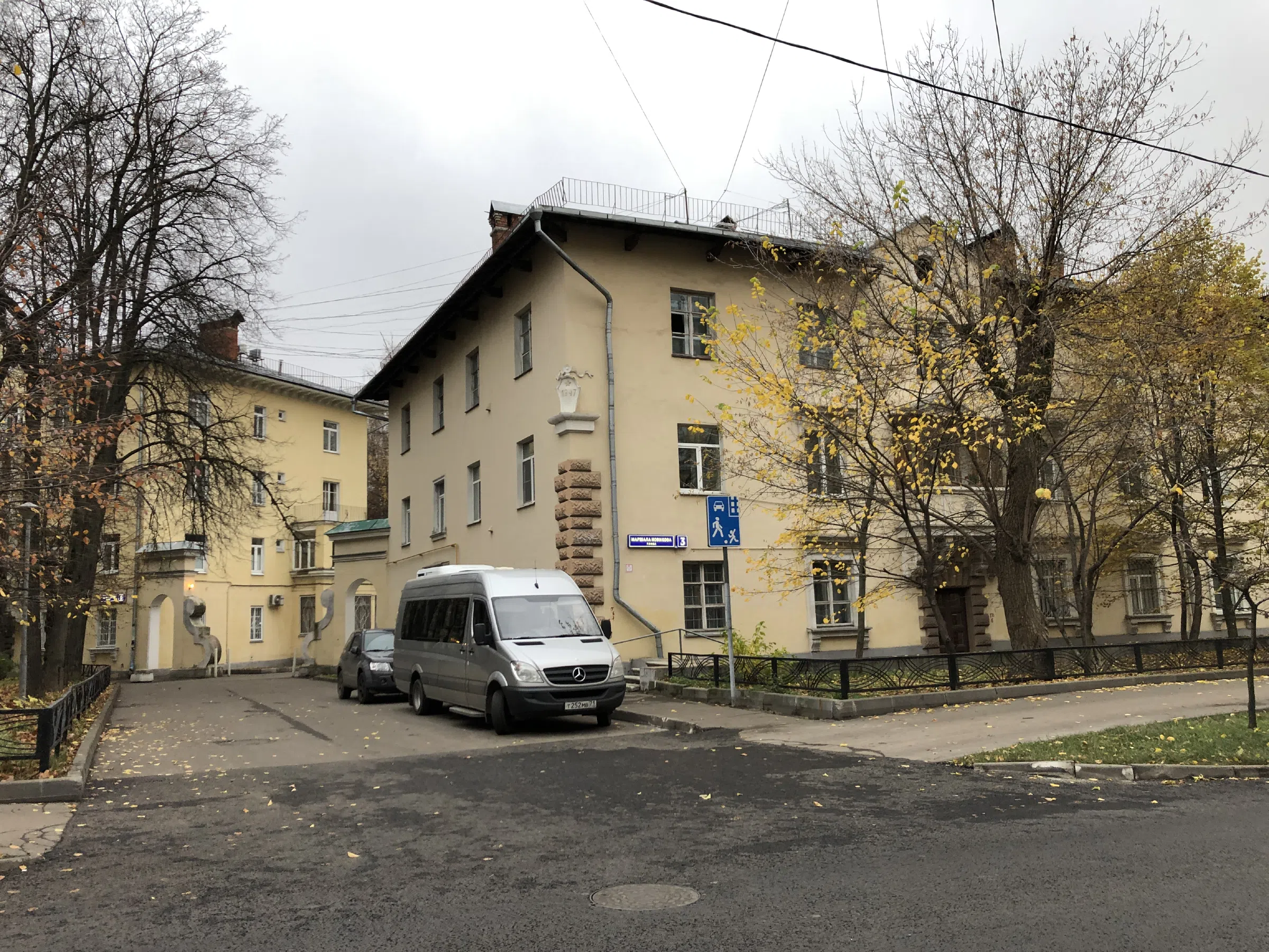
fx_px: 1026
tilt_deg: +9.0
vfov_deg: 49.7
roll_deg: -0.1
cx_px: 634
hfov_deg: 63.4
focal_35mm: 28
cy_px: 476
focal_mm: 4
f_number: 1.8
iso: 25
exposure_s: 1/30
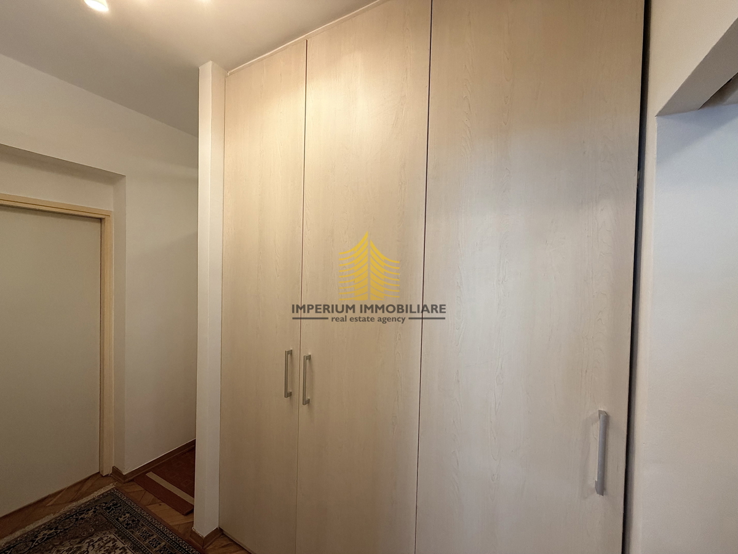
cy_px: 277
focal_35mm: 14
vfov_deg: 85.7
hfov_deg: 102.1
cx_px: 369
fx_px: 298
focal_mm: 2.22
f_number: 2.2
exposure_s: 1/100
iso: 250
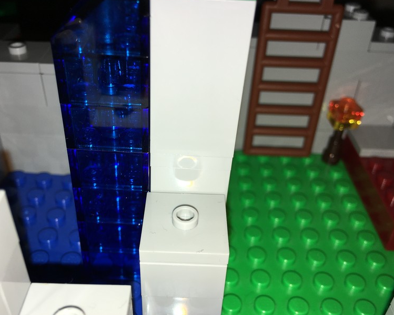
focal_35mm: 34
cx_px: 183
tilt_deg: -37.5
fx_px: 396
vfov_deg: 43.3
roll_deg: -1.5
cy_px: 171
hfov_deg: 52.8
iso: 25
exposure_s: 1/427
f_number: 2.2
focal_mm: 4.15
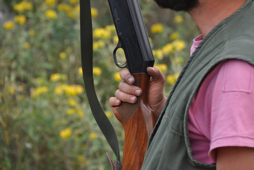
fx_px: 2117
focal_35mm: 300
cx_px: 127
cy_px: 85
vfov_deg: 4.6
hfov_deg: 6.9
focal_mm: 200
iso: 640
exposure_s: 1/320
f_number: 6.3
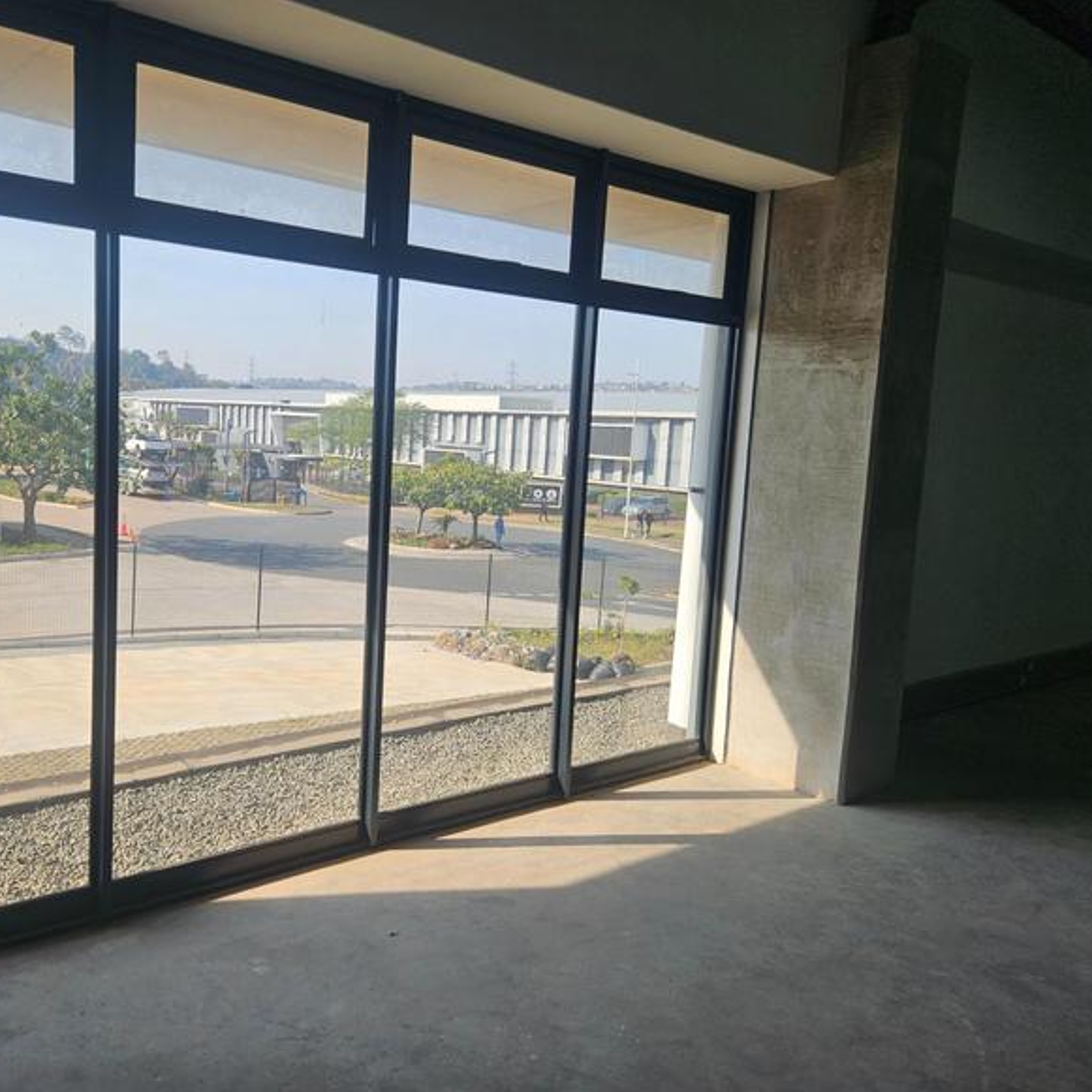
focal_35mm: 28
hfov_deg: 56.8
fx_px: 999
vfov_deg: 57.3
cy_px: 532
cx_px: 429
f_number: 1.8
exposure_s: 1/758
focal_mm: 5.4
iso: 25
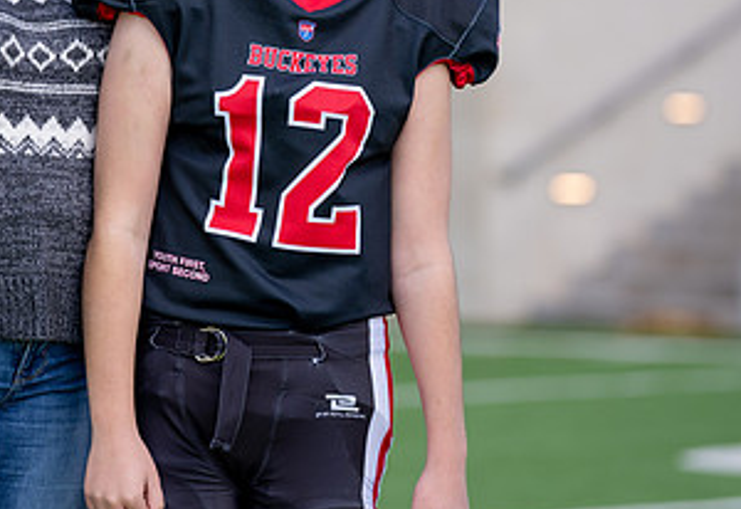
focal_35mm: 290
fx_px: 6024
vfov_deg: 4.8
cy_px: 60
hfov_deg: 7.0
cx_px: 205
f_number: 2.8
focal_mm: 137
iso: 100
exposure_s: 1/500
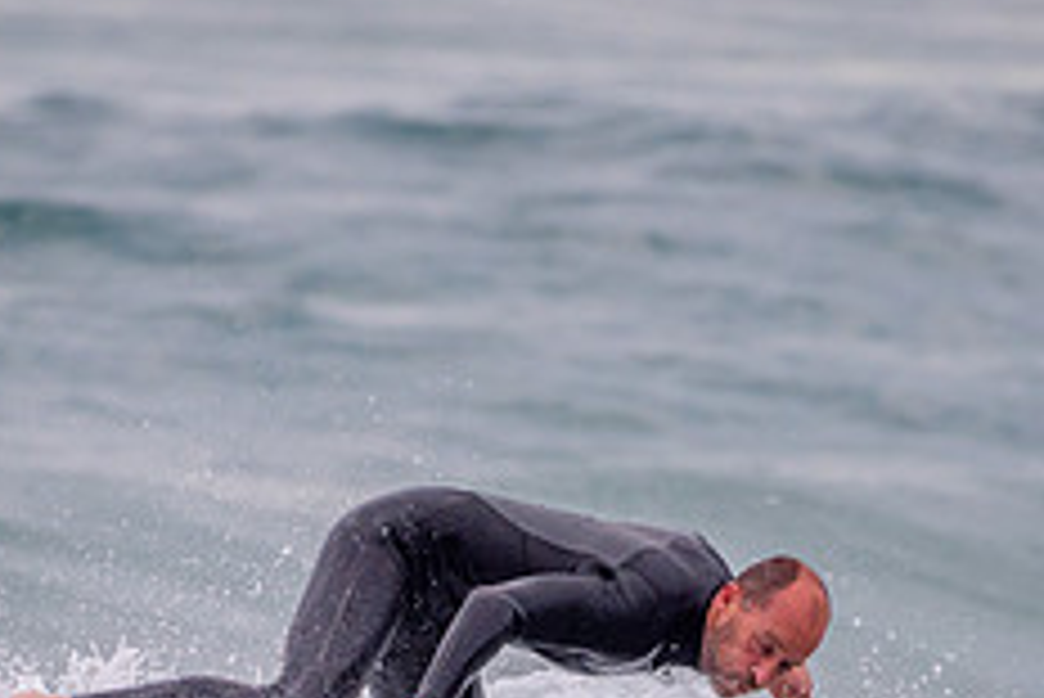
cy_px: 812
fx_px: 44425
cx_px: 483
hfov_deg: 1.3
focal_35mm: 1531
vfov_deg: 0.9
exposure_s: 1/800
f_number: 5.6
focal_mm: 500
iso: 560
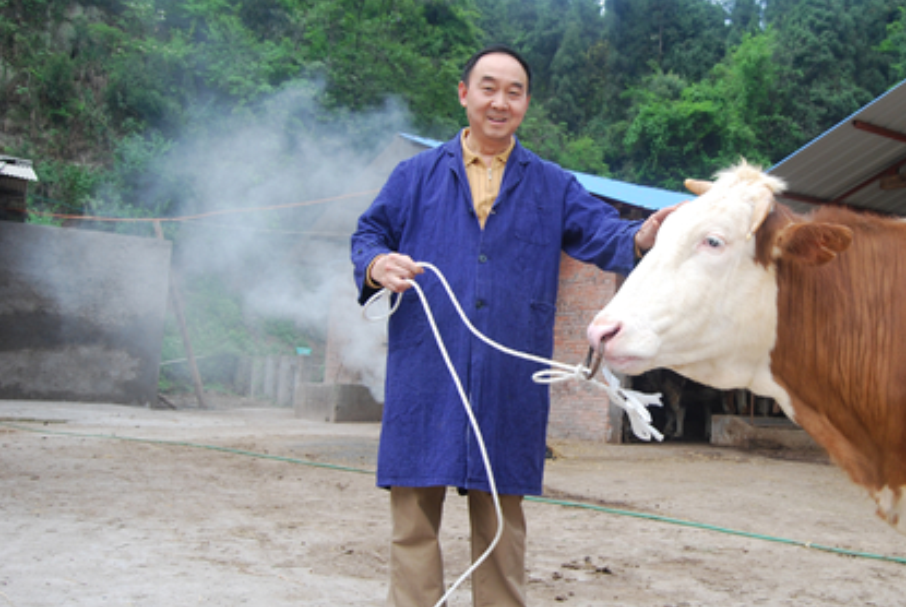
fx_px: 983
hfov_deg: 48.2
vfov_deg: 34.3
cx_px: 642
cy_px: 286
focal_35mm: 39
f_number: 5
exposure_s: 1/125
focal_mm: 18
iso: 200
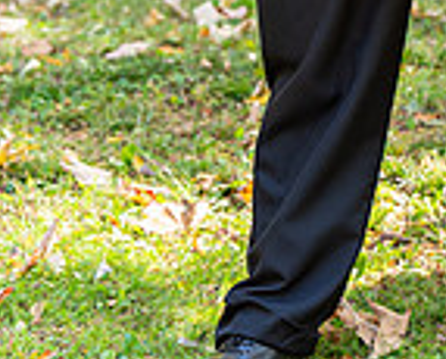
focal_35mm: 294
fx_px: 3889
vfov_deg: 5.2
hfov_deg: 6.5
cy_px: -275
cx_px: 448
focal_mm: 100
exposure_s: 1/200
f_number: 3.8
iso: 800
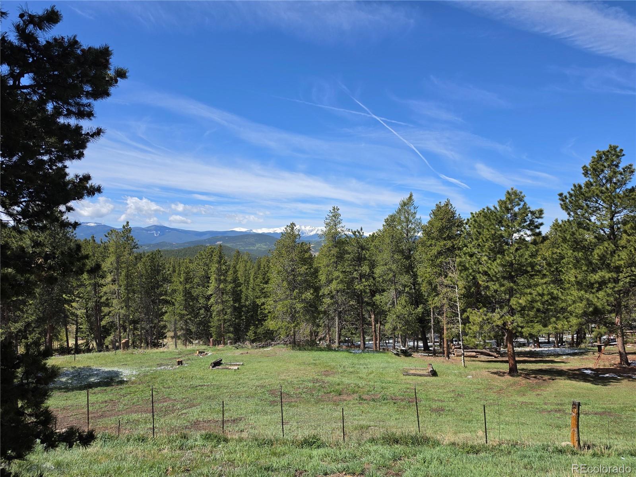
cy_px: 238
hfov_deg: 73.9
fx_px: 423
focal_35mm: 23
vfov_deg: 58.9
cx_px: 318
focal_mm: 6.5
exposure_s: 1/6806
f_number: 1.4
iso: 64
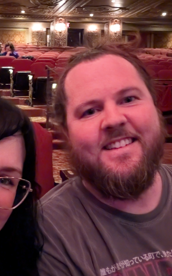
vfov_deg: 50.1
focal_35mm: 39
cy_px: 112
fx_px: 293
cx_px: 28
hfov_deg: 31.7
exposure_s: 1/15
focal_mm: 2.74
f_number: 2.2
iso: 3355
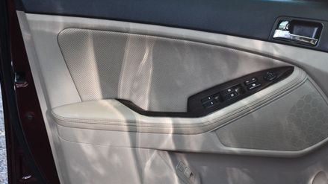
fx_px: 478
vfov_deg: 21.8
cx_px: 202
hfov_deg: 37.7
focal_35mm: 55
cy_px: 110
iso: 800
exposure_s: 1/125
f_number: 3.8
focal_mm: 24
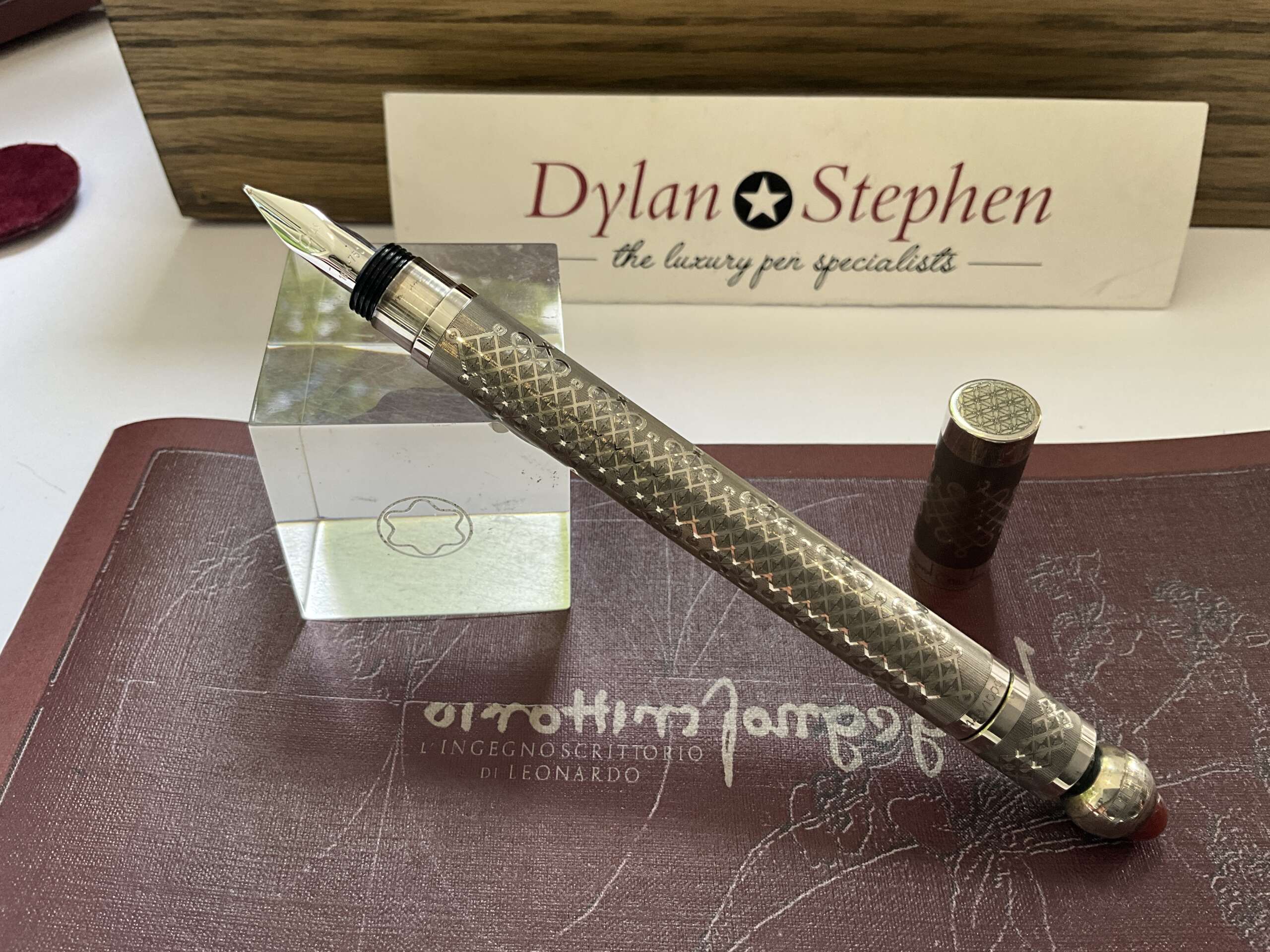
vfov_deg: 48.2
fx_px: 1064
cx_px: 635
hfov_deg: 61.7
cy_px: 476
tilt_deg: -48.4
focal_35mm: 29
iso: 64
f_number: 1.8
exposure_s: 1/100
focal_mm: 3
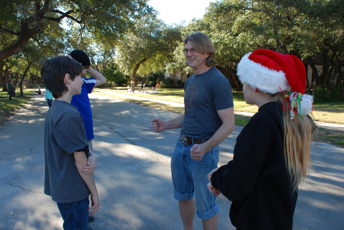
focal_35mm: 27
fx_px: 258
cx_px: 172
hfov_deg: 67.3
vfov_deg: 48.0
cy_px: 115
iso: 180
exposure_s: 1/125
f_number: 5.6
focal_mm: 18
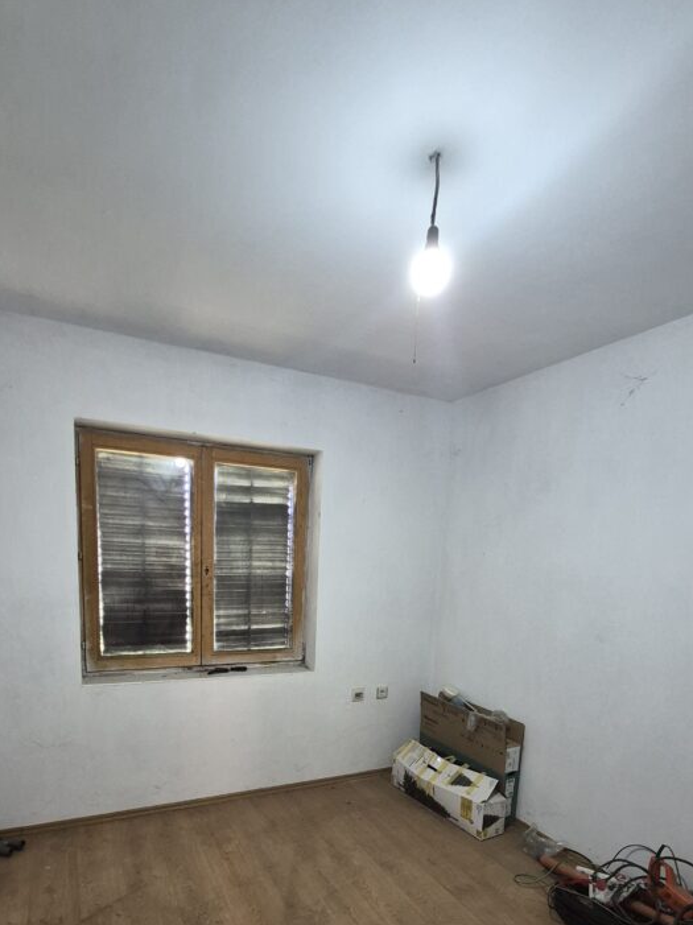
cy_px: 641
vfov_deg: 80.9
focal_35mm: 19
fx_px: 508
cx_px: 314
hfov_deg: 68.5
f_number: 2.2
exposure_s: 1/50
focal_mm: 1.74
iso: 500
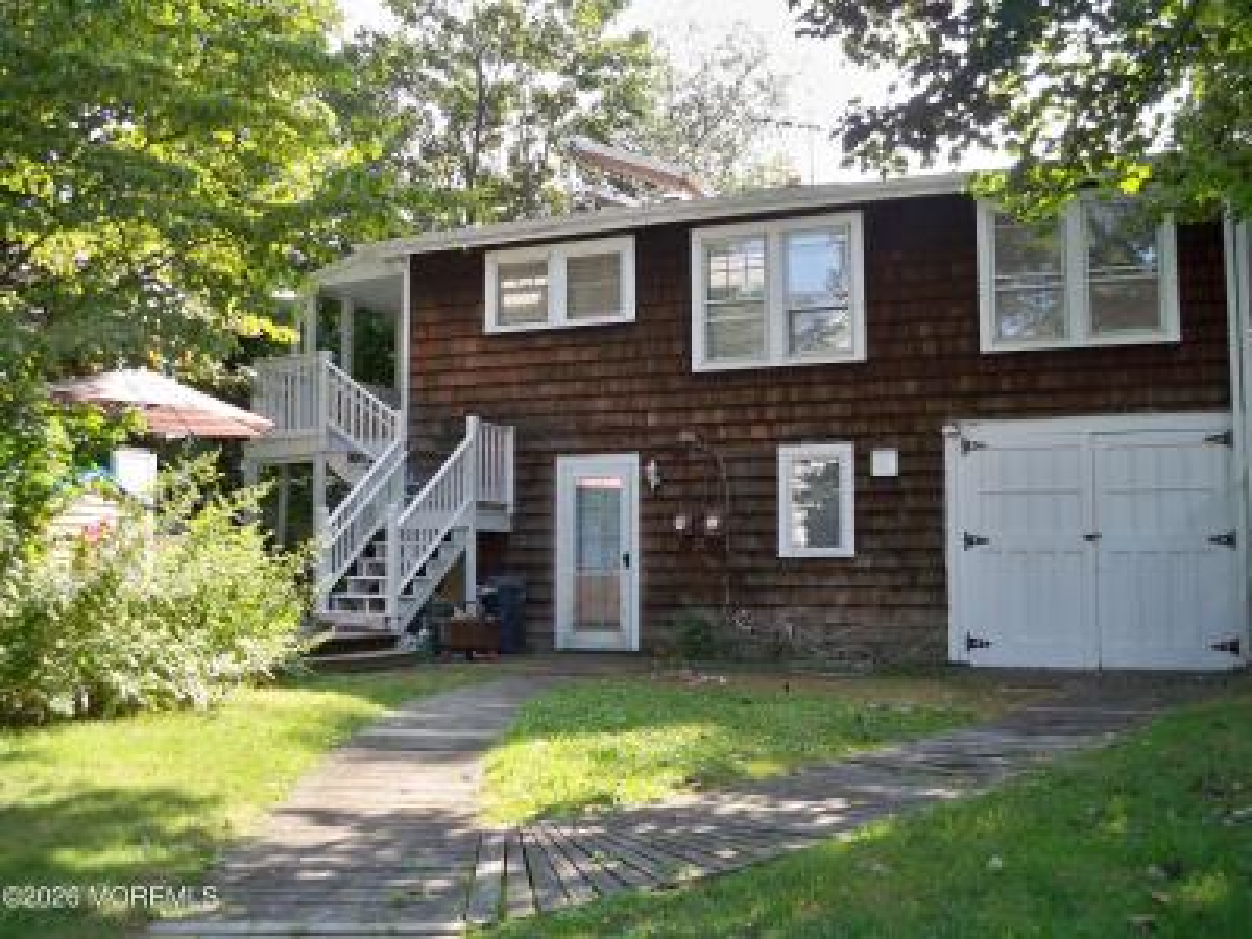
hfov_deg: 52.6
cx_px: 626
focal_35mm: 35
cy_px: 470
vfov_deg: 40.7
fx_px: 1266
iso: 80
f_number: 3.1
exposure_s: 1/160
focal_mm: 6.3
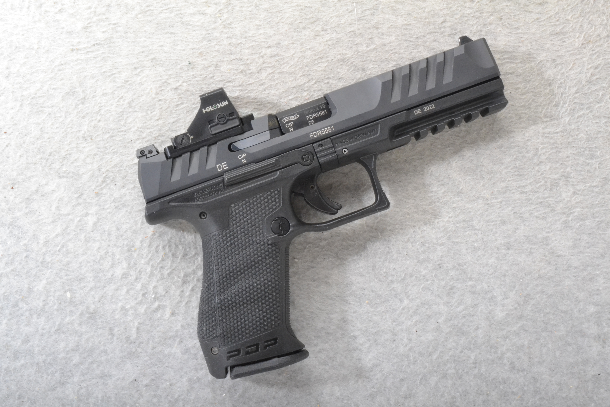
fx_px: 890
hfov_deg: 37.9
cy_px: 204
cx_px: 305
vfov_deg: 25.8
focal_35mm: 52
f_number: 20
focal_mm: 35
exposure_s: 1/160
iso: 3200
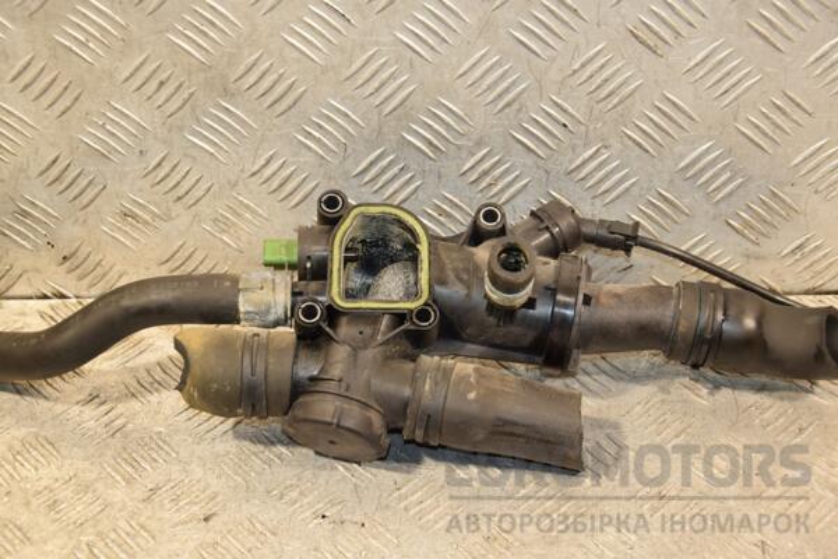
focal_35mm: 68
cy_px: 280
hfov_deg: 29.9
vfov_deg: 20.2
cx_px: 419
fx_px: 1571
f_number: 4.8
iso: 800
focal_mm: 45
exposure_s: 1/125
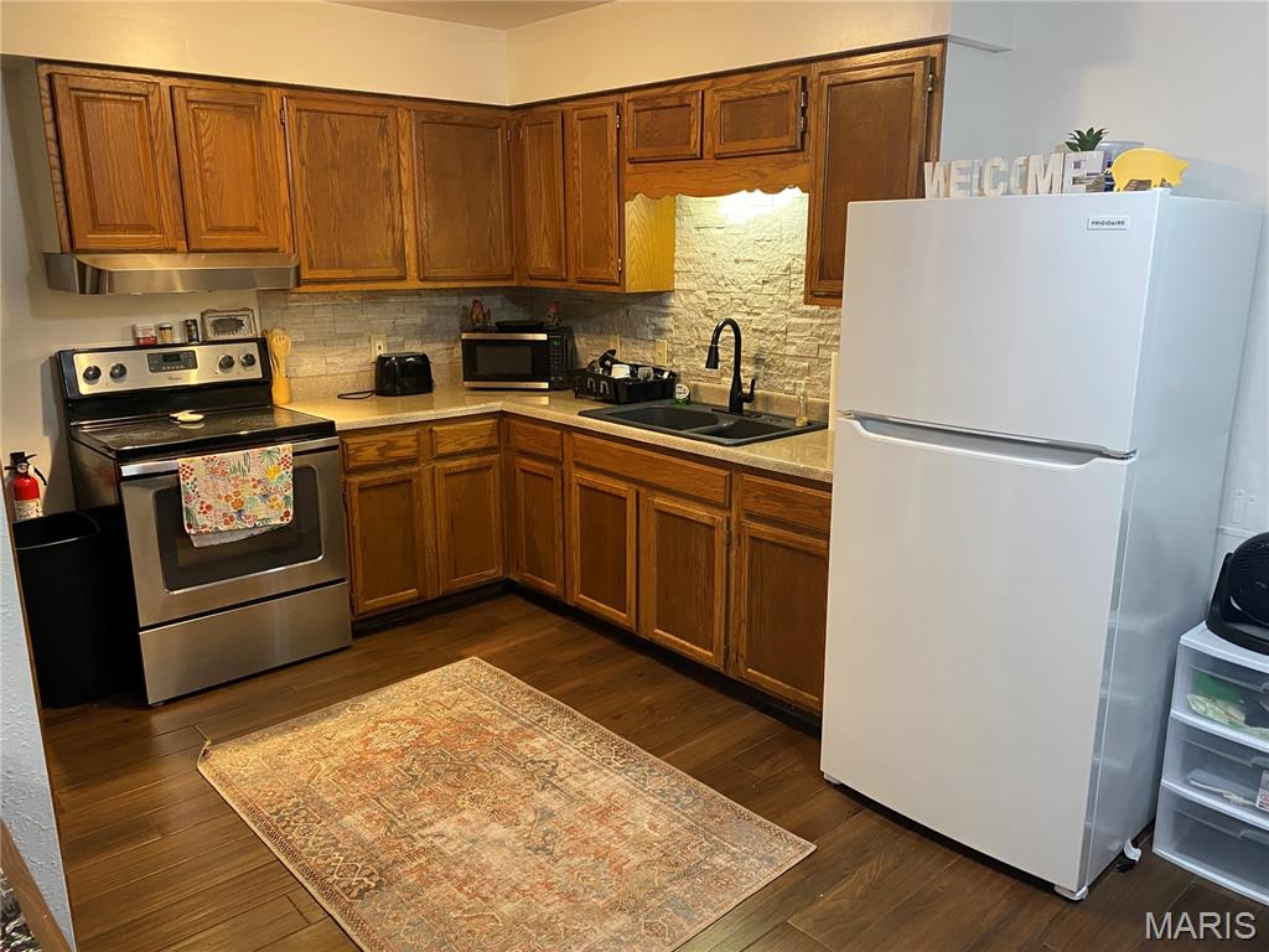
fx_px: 953
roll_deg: -0.1
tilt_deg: -13.4
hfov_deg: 67.3
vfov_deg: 53.1
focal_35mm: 26
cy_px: 476
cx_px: 634
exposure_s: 1/60
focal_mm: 4.25
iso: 250
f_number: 1.8
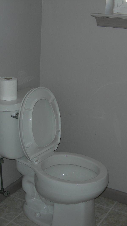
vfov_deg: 37.2
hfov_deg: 21.4
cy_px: 114
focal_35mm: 56
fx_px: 335
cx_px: 64
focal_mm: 7.8
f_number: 2.8
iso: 50
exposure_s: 1/60.1
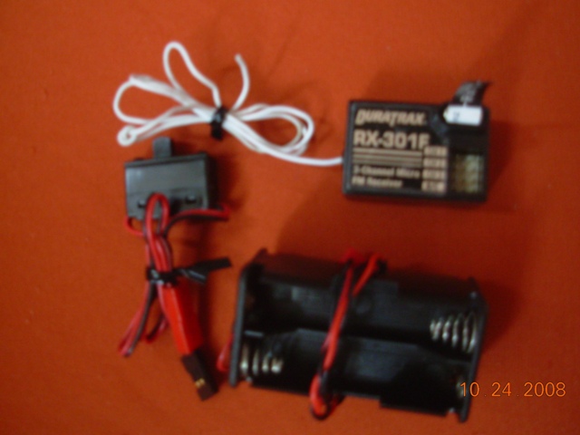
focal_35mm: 38
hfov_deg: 49.0
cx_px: 290
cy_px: 218
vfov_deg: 37.7
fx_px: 637
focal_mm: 6.3
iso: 159
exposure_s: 1/4.9
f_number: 2.9
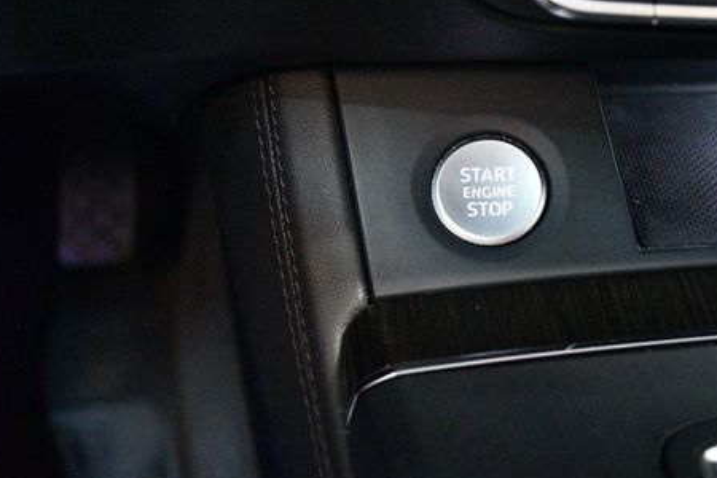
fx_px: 1275
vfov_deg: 21.2
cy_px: 191
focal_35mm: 64
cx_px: 486
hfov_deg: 31.1
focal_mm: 30
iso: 12800
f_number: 4.5
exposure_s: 1/30
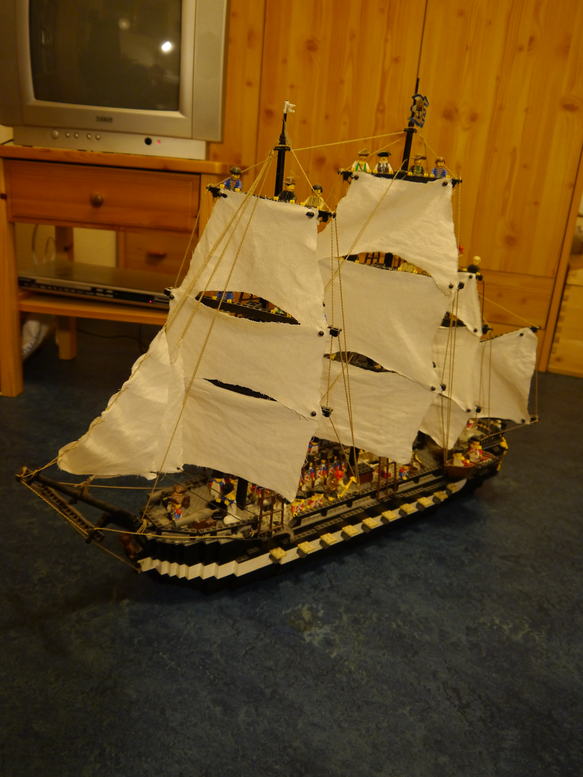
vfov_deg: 63.4
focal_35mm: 28
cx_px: 292
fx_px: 628
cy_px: 388
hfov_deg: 49.8
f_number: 3.5
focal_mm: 14
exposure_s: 1/25
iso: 800
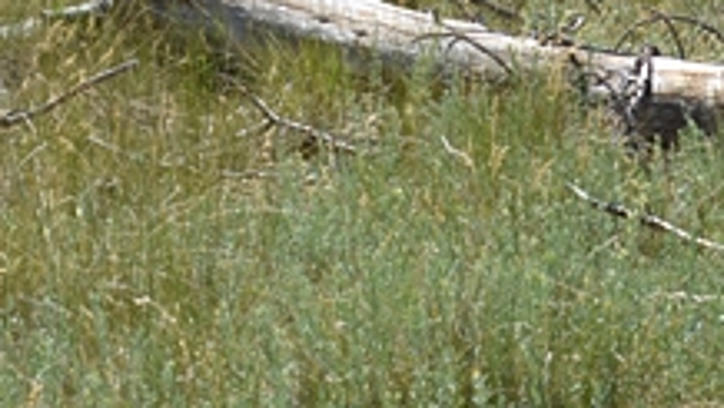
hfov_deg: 18.5
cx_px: 232
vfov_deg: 9.8
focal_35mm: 115
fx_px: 2209
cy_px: -431
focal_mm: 20
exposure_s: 1/400
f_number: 5
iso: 100
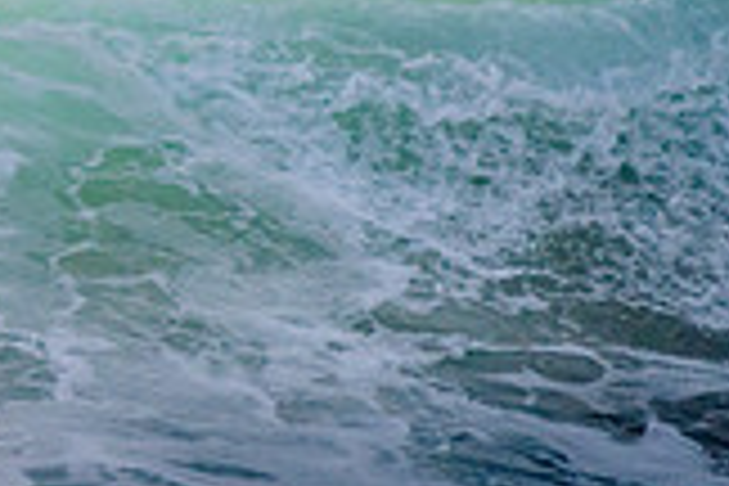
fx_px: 44344
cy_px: -41
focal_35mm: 2190
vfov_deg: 0.6
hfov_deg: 0.9
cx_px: -518
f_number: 5.6
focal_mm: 500
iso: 360
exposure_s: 1/2000
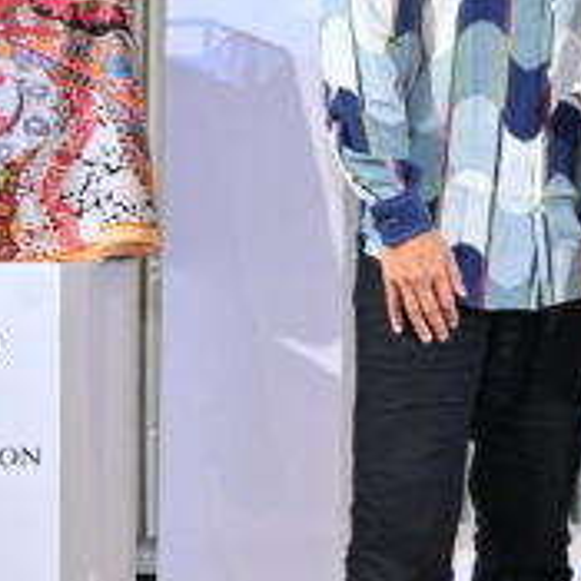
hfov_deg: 11.8
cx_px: 996
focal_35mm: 138
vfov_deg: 12.6
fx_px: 2620
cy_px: 129
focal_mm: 37
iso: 1000
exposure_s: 1/200
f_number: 5
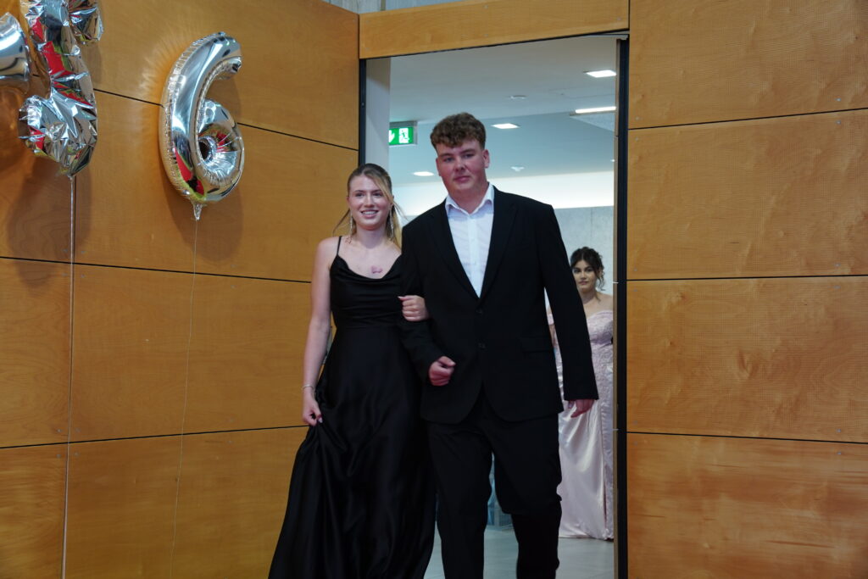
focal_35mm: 64
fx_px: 1555
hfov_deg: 31.2
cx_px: 434
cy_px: 290
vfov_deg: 21.1
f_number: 2.8
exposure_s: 1/80
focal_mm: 43
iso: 400
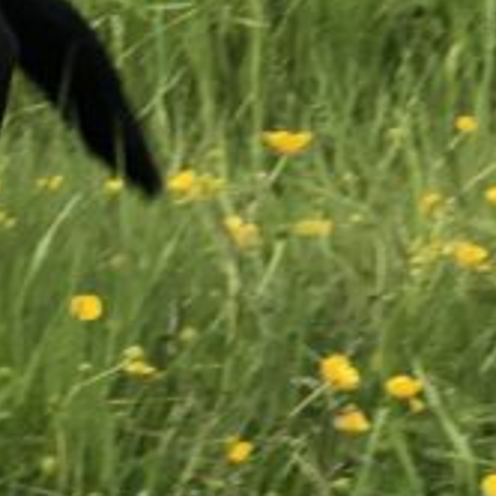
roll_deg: -1.8
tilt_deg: -7.3
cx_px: -669
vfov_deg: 5.6
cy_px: 128
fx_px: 5042
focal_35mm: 311
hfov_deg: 5.5
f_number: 2.8
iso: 20
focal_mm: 6.6
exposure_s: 1/297
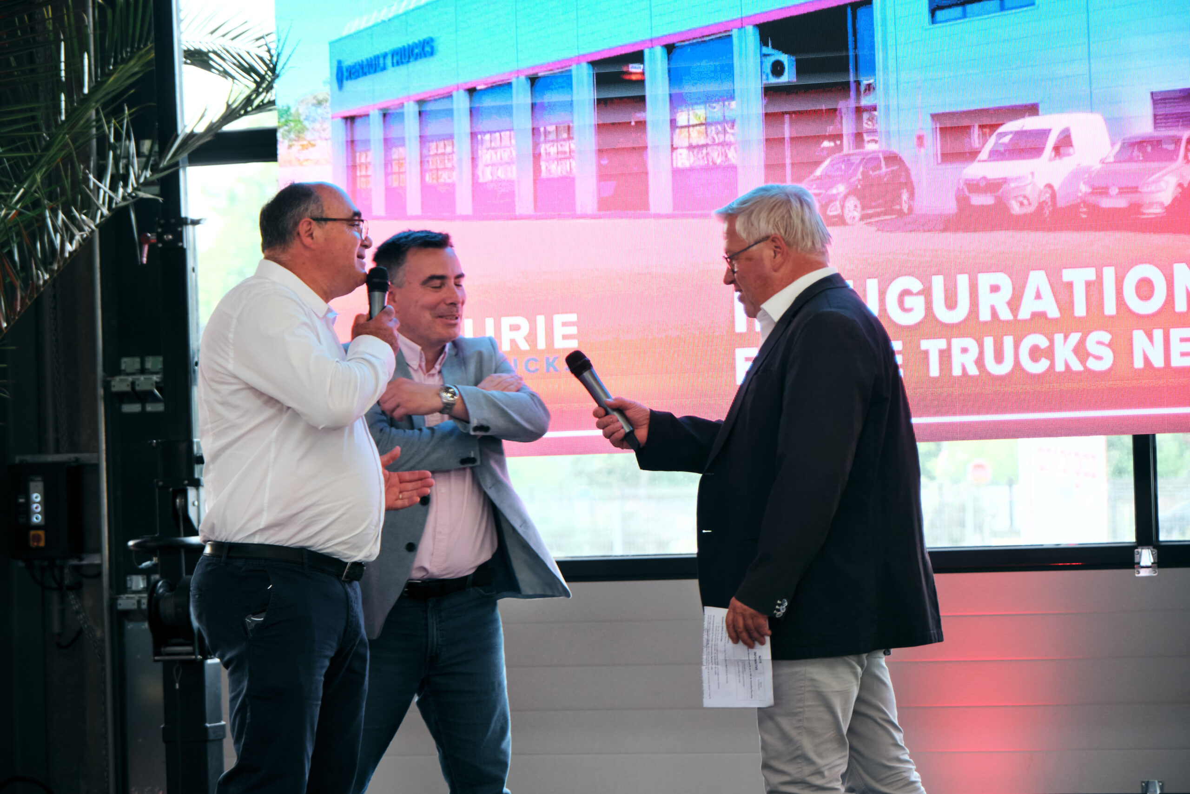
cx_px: 595
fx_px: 3967
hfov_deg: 17.1
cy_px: 397
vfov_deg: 11.4
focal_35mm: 120
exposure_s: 1/200
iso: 1250
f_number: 4
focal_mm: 80
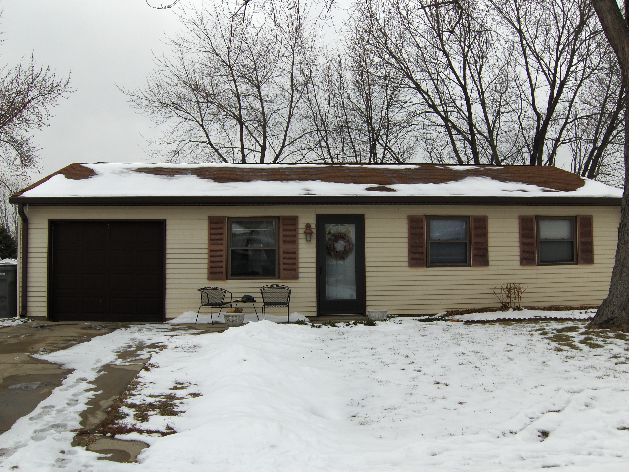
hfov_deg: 52.6
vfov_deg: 40.7
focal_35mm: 35
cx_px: 314
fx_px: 636
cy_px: 236
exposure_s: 1/277
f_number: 5.5
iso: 100
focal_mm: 7.5
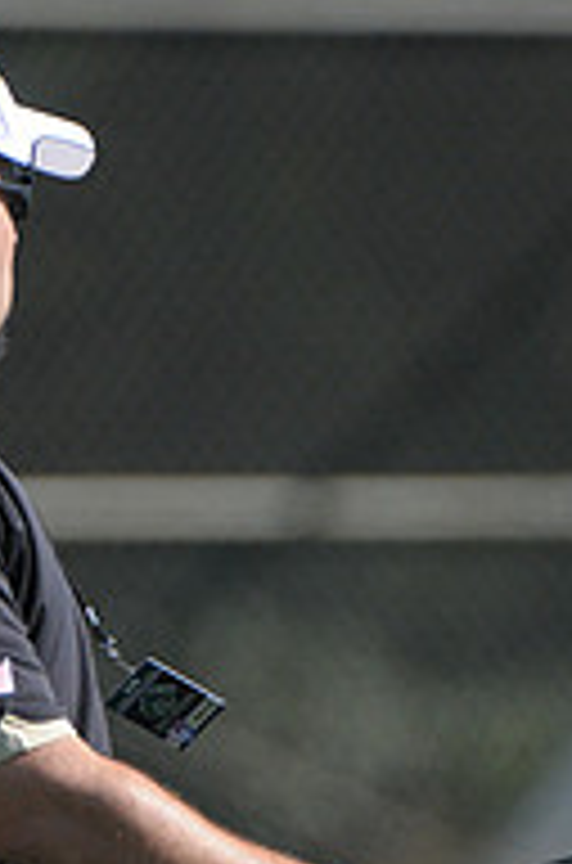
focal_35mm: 1812
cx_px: 624
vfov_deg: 1.1
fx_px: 43418
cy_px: 1246
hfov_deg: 0.8
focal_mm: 400
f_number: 4
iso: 640
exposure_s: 1/3200
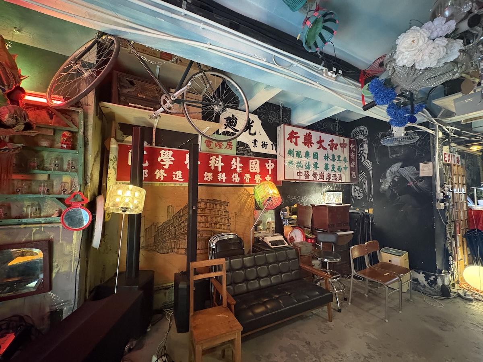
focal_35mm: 14
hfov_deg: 102.1
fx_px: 195
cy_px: 181
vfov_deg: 85.7
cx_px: 242
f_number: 2.2
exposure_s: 1/33
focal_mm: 2.22
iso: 800
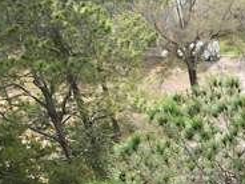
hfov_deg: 14.4
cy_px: 335
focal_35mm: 113
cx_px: 497
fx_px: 800
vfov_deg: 12.0
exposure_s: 1/527
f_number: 2.2
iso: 100
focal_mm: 4.73
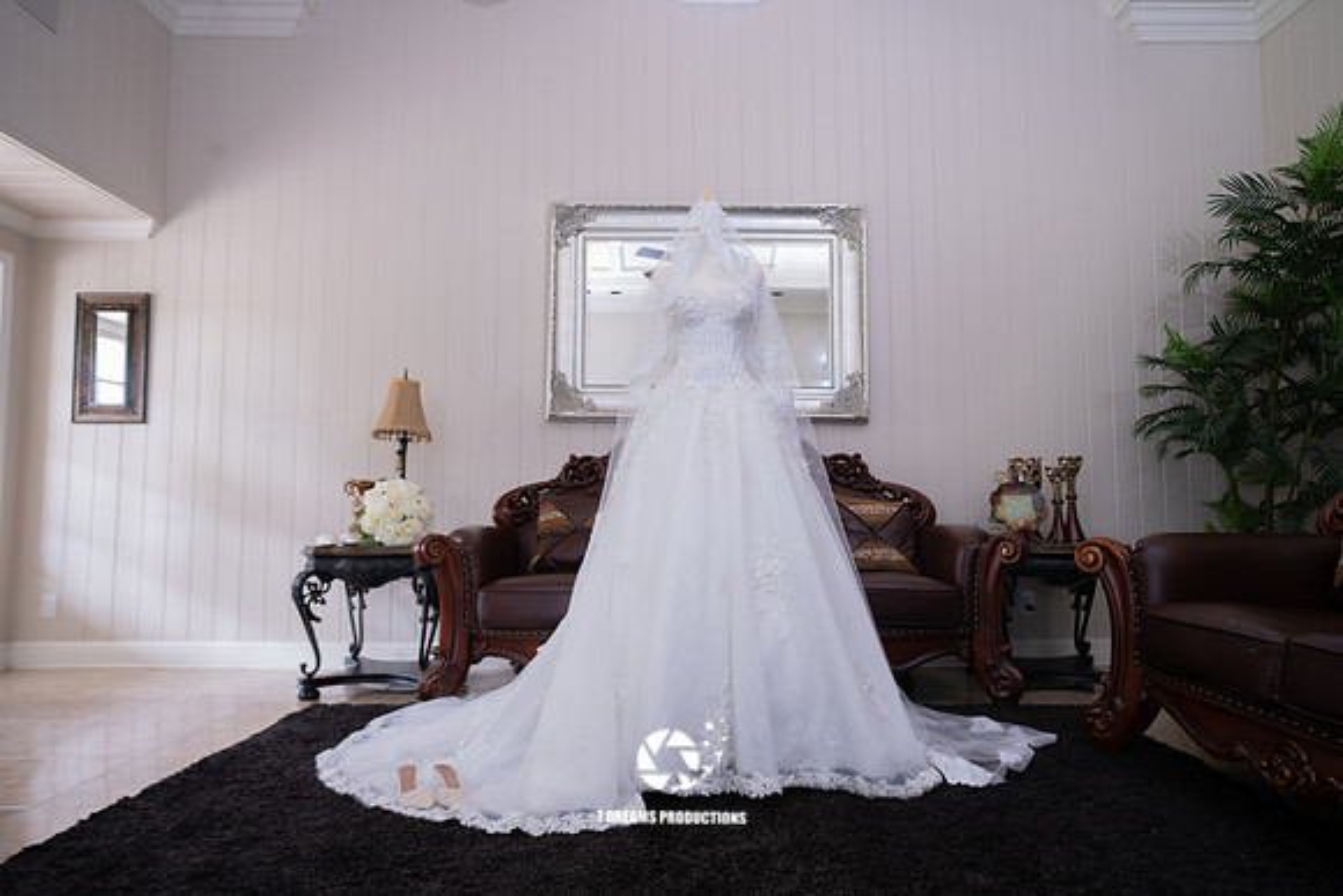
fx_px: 821
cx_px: 672
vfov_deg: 57.3
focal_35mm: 22
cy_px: 448
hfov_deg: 78.6
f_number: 2.8
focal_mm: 22
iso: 1000
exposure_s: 1/125
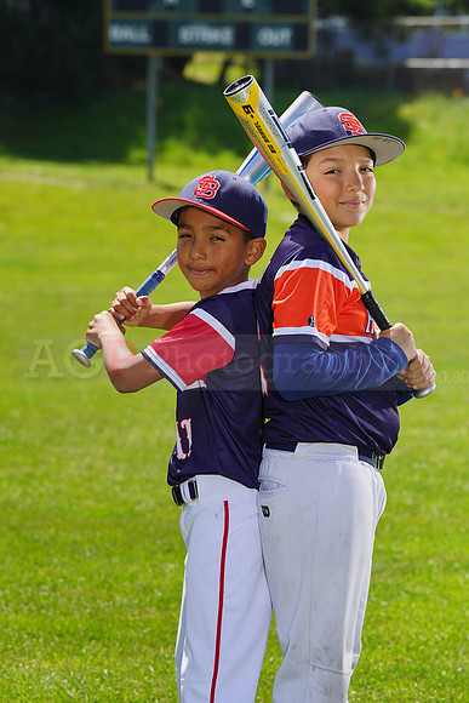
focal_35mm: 164
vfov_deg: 12.5
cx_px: 234
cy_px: 352
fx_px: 3203
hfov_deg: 8.4
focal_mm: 164
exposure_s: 1/250
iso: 100
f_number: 8
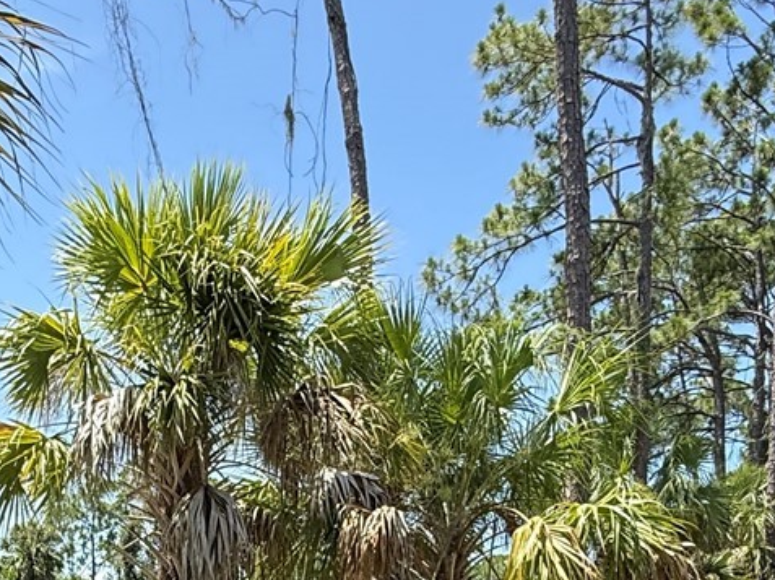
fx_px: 1051
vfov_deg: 26.7
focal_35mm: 47
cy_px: 726
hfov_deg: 38.3
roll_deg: -2.6
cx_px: 112
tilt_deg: -3.1
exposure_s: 1/789
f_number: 2.2
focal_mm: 2.22
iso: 64
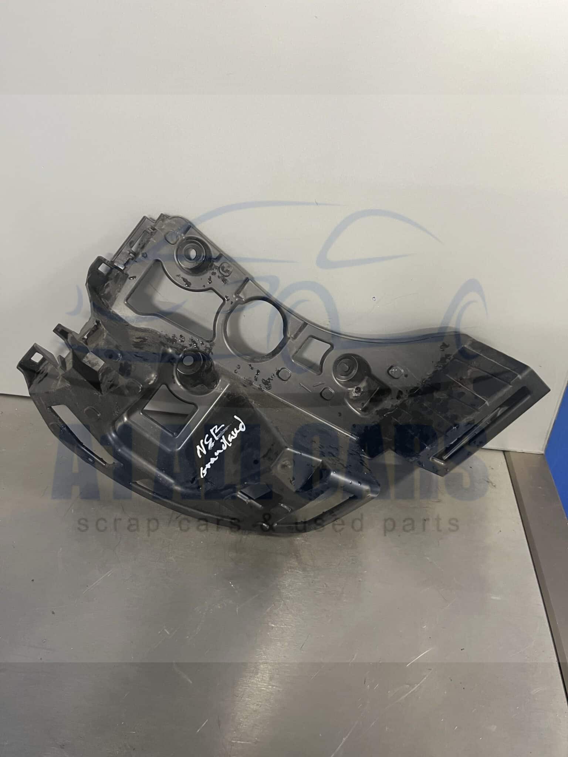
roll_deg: -0.6
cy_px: 378
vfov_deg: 67.3
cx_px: 284
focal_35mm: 26
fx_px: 569
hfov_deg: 53.1
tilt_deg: -33.1
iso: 320
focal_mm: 5.1
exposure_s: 1/50
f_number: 1.6
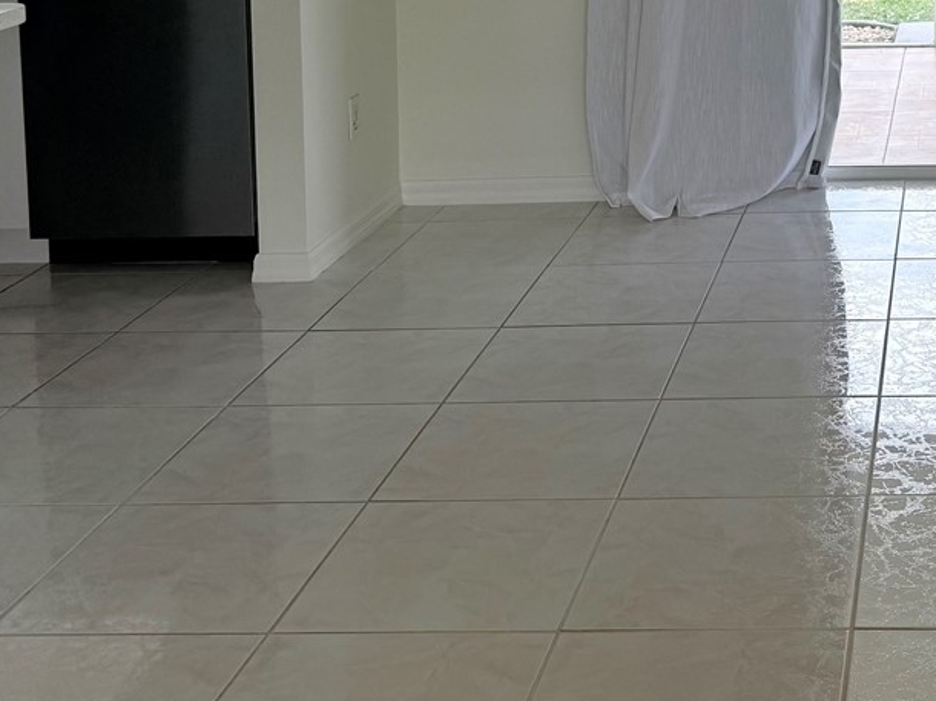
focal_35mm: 63
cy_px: -164
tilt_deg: -2.6
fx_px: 1703
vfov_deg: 21.4
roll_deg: +1.0
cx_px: 922
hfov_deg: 28.9
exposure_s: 1/405
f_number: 1.78
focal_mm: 6.76
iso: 80
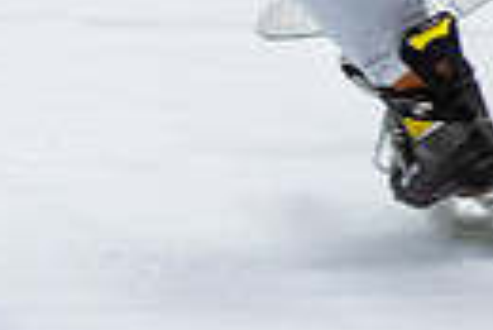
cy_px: -481
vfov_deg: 1.9
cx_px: 1311
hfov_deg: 2.8
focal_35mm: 736
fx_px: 10090
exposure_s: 1/640
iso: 1400
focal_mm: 75
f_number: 2.8
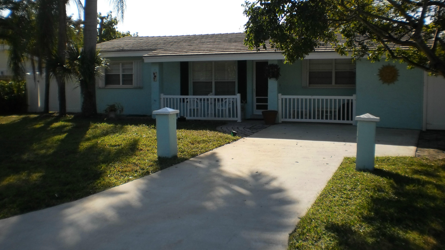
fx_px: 472
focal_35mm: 40
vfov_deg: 29.7
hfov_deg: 50.5
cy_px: 110
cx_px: 223
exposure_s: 1/800
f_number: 4.6
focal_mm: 6.3
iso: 100
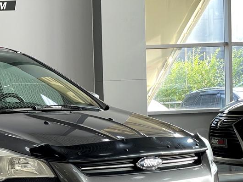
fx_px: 829
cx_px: -19
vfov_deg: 12.5
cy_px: 160
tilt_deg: -2.2
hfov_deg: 16.2
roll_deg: +2.6
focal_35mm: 118
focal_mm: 6
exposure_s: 1/99
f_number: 2
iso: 100
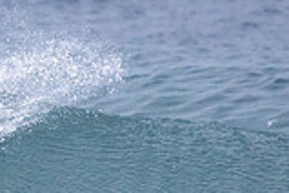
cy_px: 116
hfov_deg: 0.9
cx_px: -127
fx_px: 17949
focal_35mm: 2236
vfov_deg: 0.6
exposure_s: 1/2000
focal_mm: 500
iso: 2800
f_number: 5.6
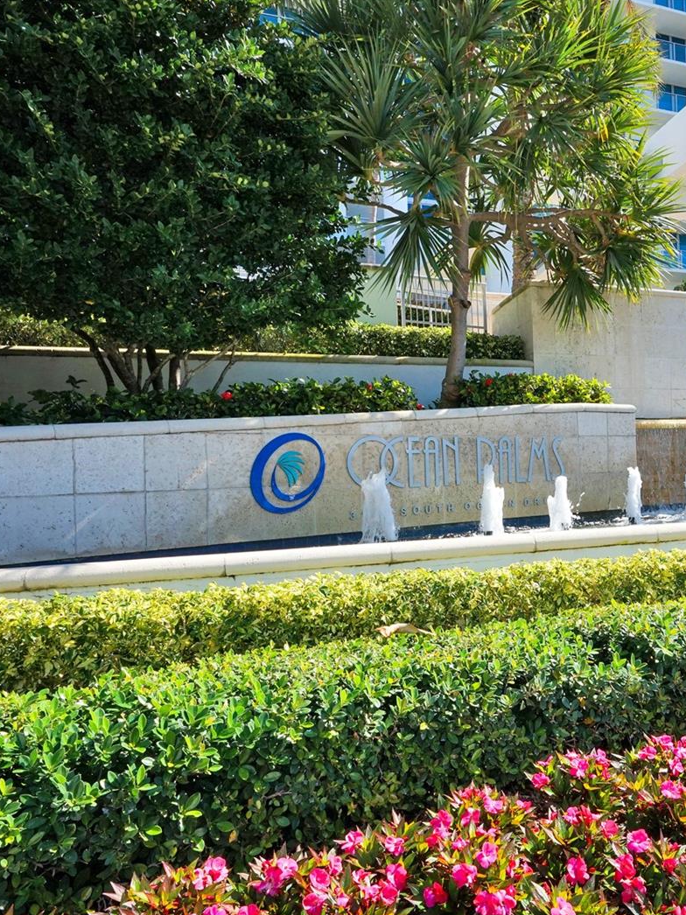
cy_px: 464
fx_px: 661
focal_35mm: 25
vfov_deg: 69.4
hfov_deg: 51.3
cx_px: 554
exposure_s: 1/200
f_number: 18
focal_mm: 17
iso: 500
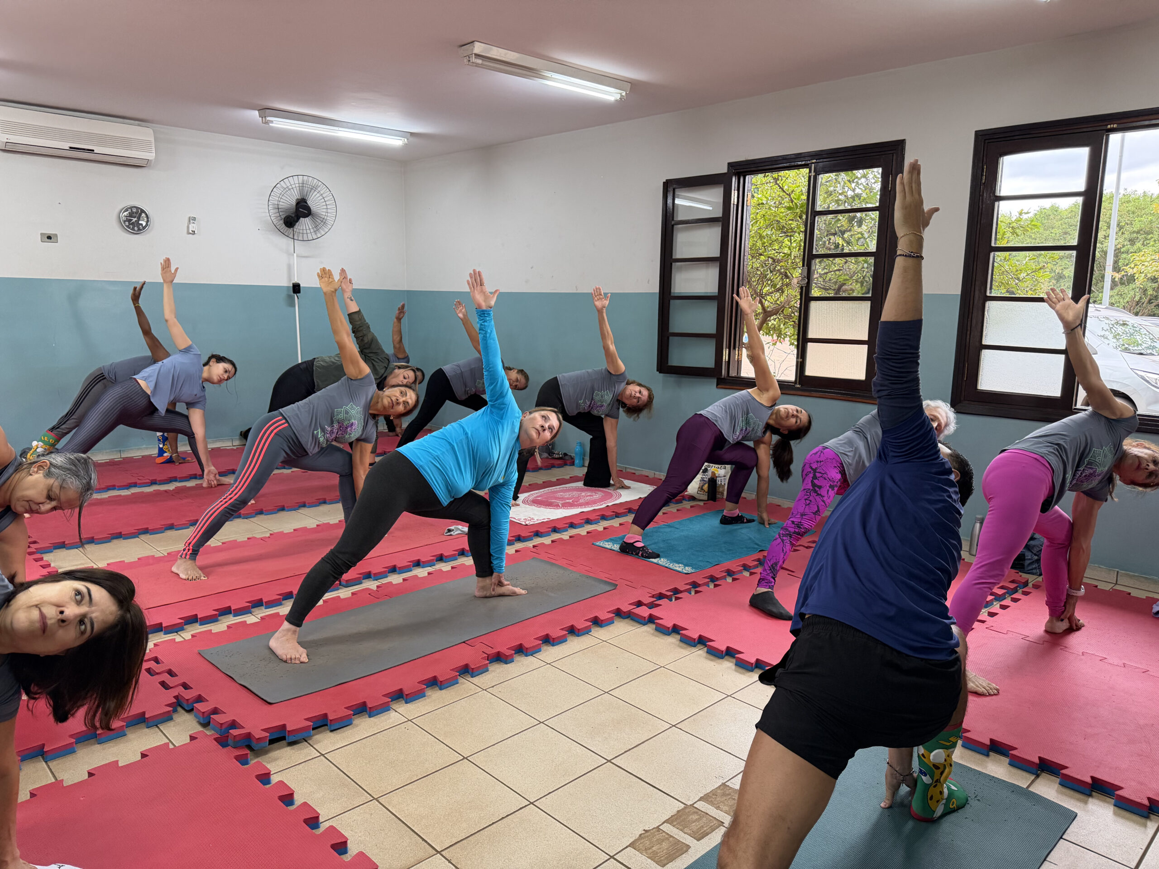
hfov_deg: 71.6
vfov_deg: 56.8
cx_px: 580
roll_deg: -0.7
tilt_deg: -9.3
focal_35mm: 24
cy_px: 434
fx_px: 804
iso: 400
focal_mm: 6.76
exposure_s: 1/120
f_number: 1.78
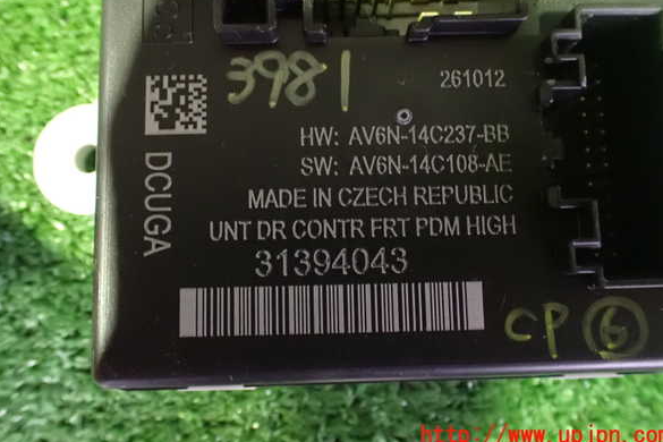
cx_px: 337
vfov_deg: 41.1
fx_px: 589
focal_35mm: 32
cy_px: 195
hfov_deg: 58.7
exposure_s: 1/13
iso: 1600
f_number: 2.3
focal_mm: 5.4
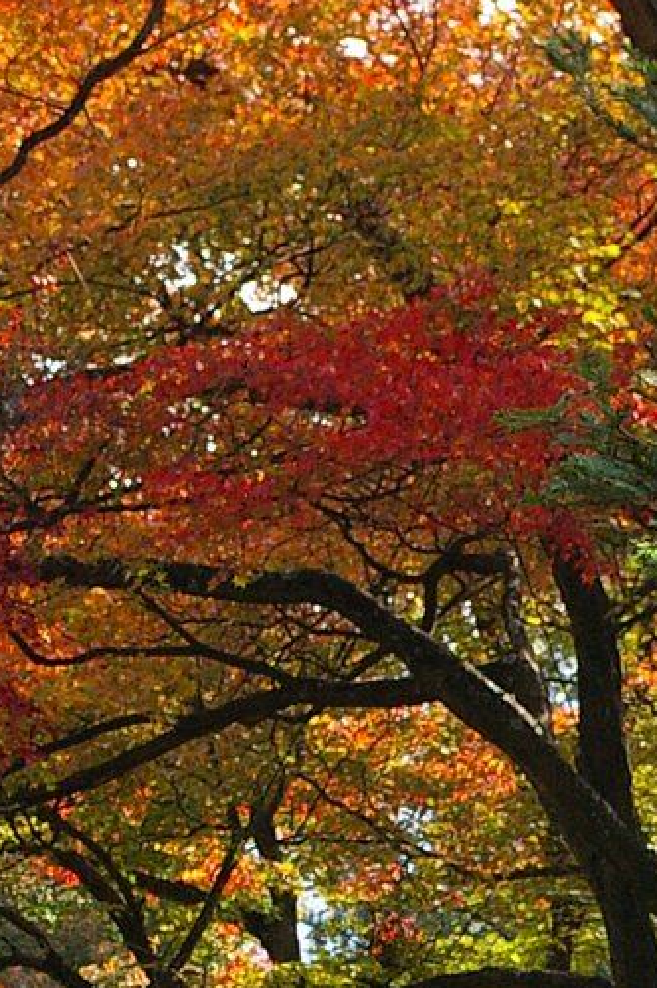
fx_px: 7594
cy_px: 1895
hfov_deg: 4.9
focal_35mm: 277
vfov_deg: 7.2
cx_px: -42
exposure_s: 1/250
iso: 800
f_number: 8
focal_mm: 45
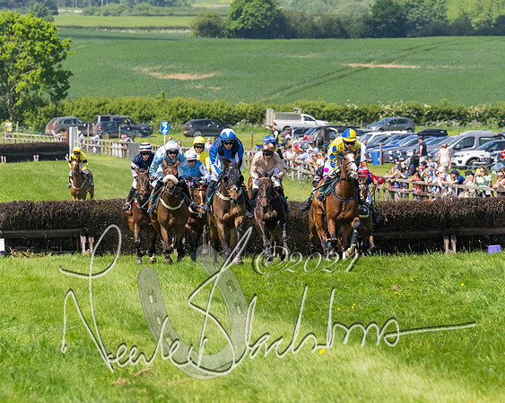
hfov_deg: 5.6
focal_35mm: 346
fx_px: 5171
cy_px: 153
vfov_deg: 4.5
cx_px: 313
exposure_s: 1/3200
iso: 400
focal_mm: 130
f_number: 4
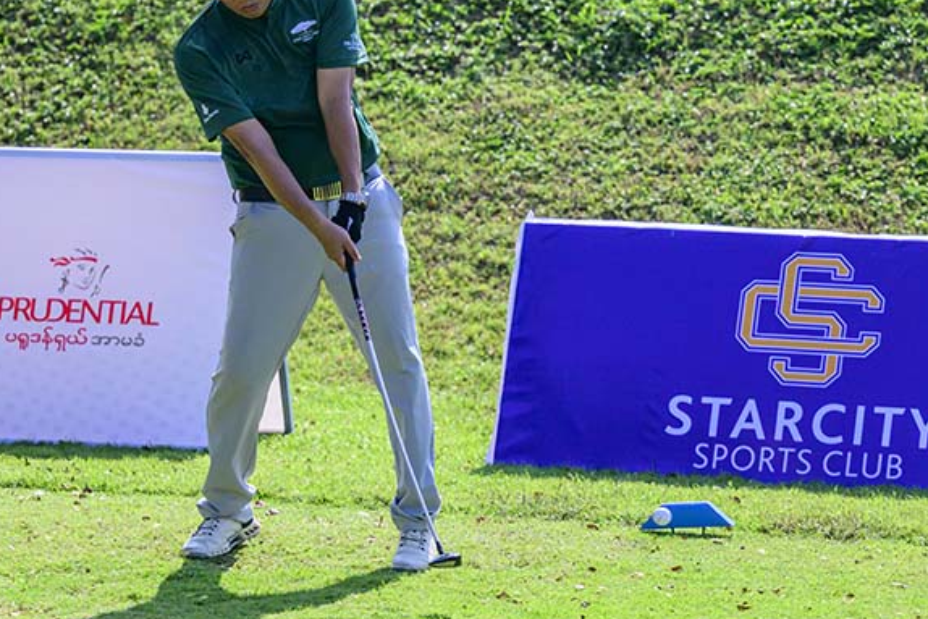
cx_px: 403
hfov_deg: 11.2
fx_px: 4744
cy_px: 226
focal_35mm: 184
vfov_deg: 7.5
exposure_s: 1/10000
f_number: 2.8
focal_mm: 110
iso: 500
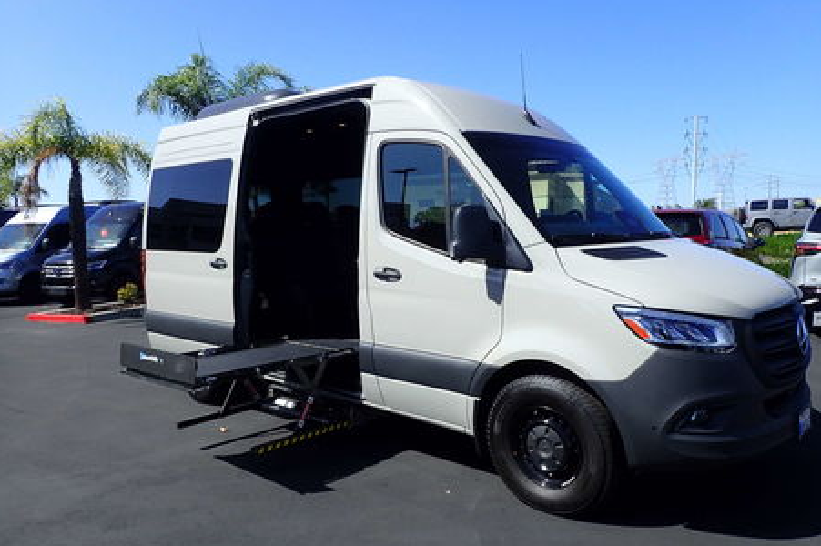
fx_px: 615
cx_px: 421
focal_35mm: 27
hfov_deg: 67.4
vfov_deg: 47.9
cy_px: 274
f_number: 8
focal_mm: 4.5
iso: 100
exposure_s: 1/200
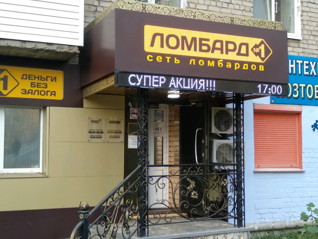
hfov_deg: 67.3
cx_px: 159
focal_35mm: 26
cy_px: 120
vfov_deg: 53.1
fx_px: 239
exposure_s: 1/100
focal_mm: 3.83
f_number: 2.2
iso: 160
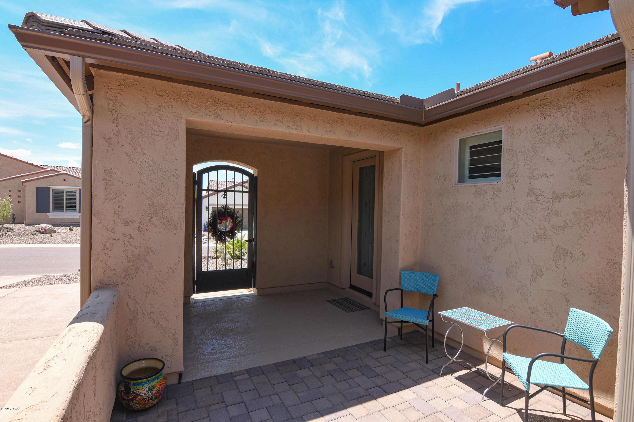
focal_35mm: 16
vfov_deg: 73.7
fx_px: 282
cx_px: 317
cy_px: 211
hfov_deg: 96.7
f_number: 13
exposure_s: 1/80
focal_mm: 11
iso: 100
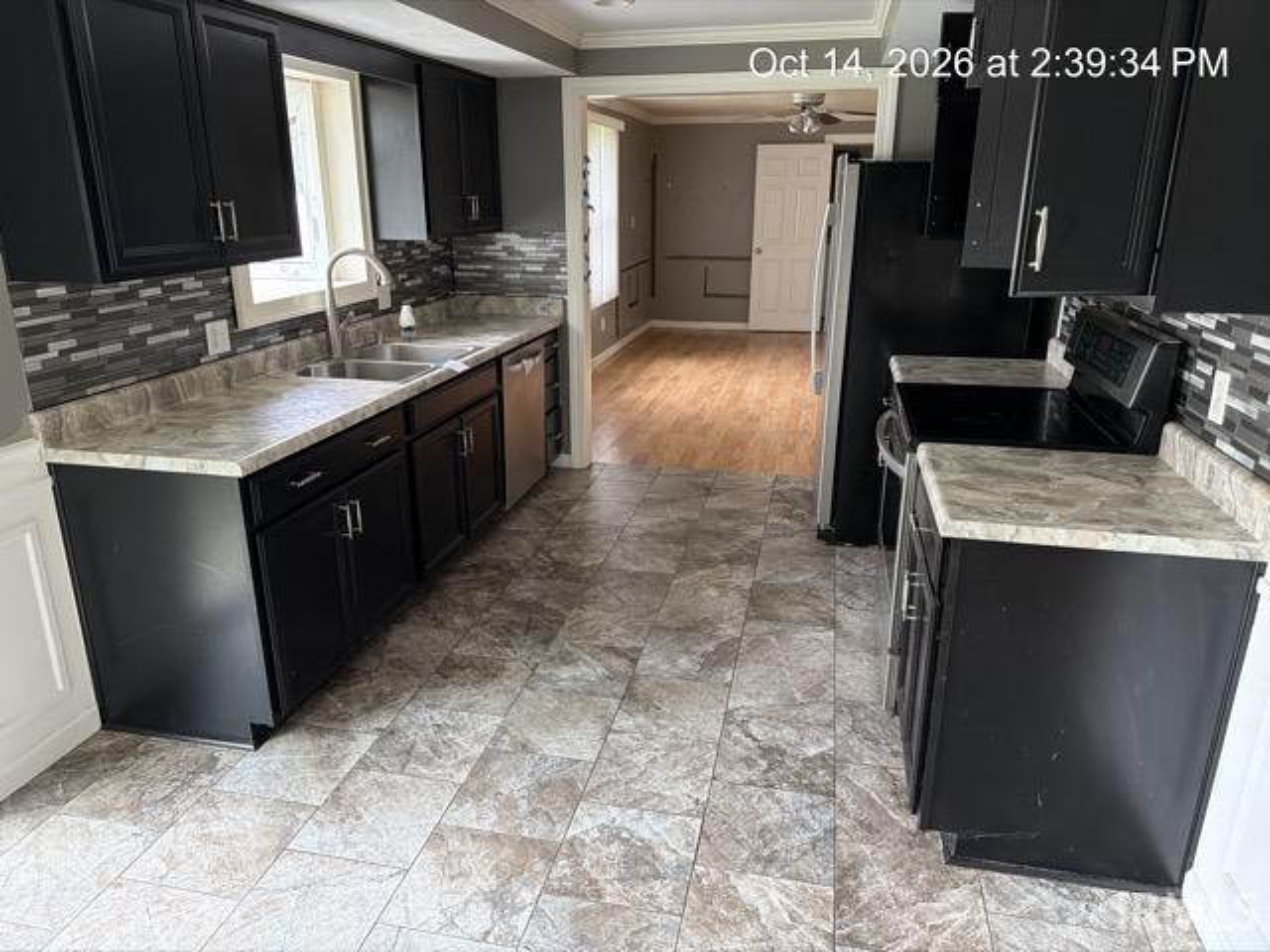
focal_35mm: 24
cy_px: 476
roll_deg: +0.1
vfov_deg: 56.8
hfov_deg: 71.6
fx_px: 881
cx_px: 635
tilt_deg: -16.7
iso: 400
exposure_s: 1/60
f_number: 1.78
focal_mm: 6.76
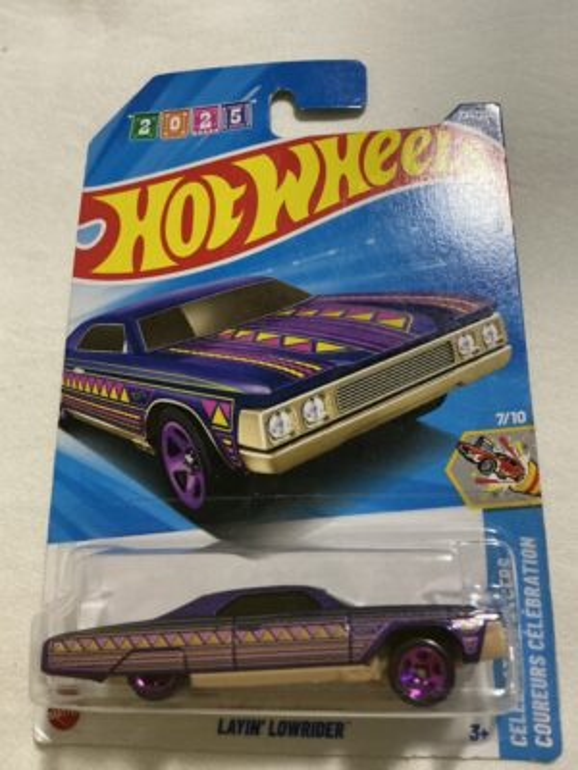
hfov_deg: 48.2
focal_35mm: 29
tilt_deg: -64.3
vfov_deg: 61.7
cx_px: 289
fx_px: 646
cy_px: 385
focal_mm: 3
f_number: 1.8
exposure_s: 1/30
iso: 400
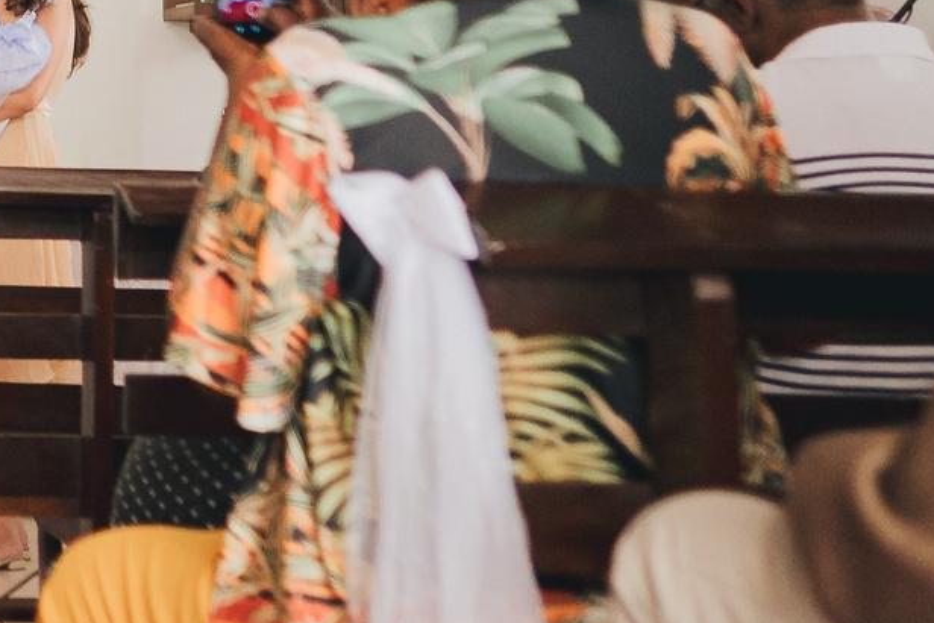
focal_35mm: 102
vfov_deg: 12.9
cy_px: -249
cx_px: -552
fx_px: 2647
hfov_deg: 17.5
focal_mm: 24
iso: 2500
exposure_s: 1/400
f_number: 2
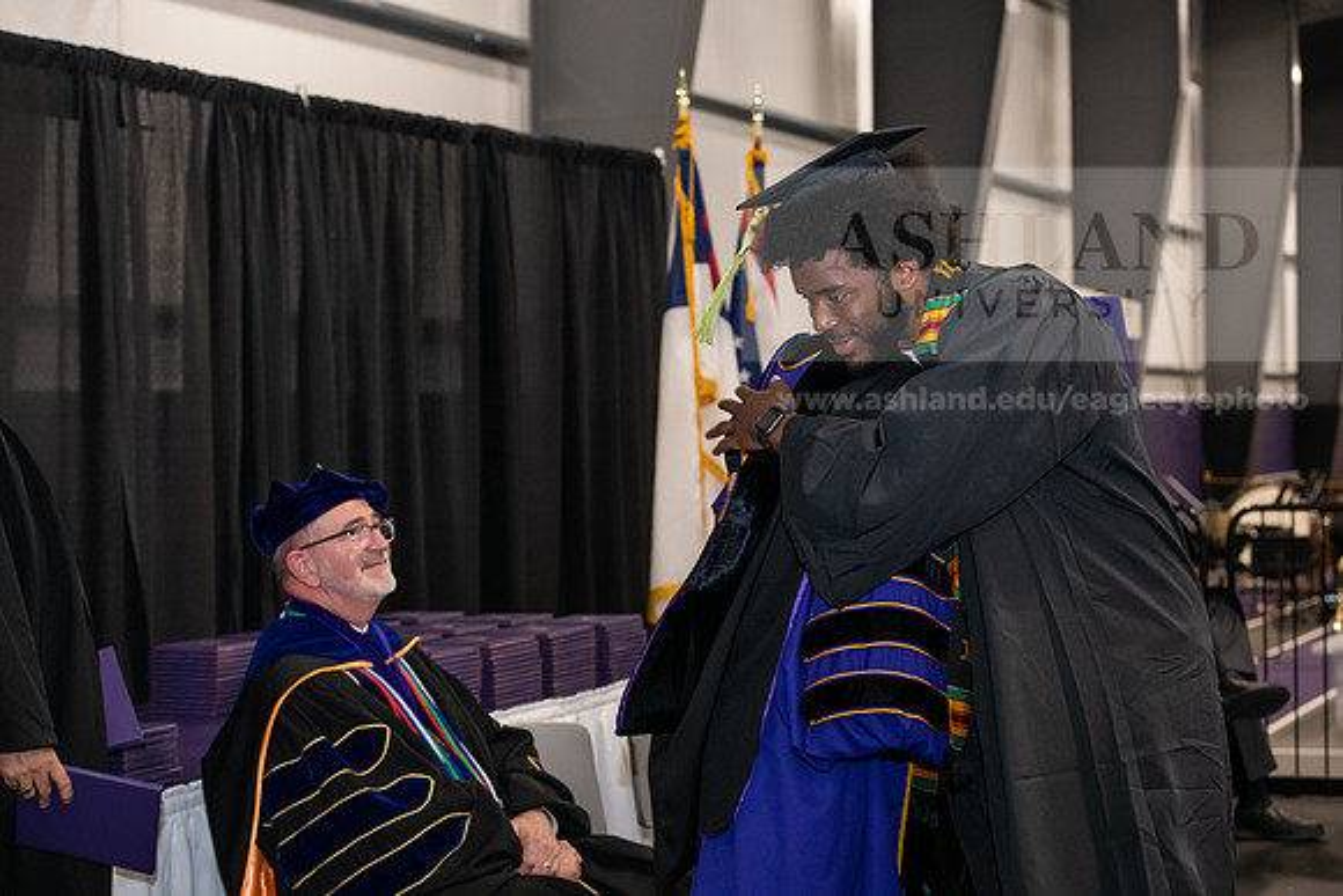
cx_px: 672
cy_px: 448
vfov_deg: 19.5
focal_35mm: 70
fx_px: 2612
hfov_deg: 28.8
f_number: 5
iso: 2500
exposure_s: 1/200
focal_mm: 70
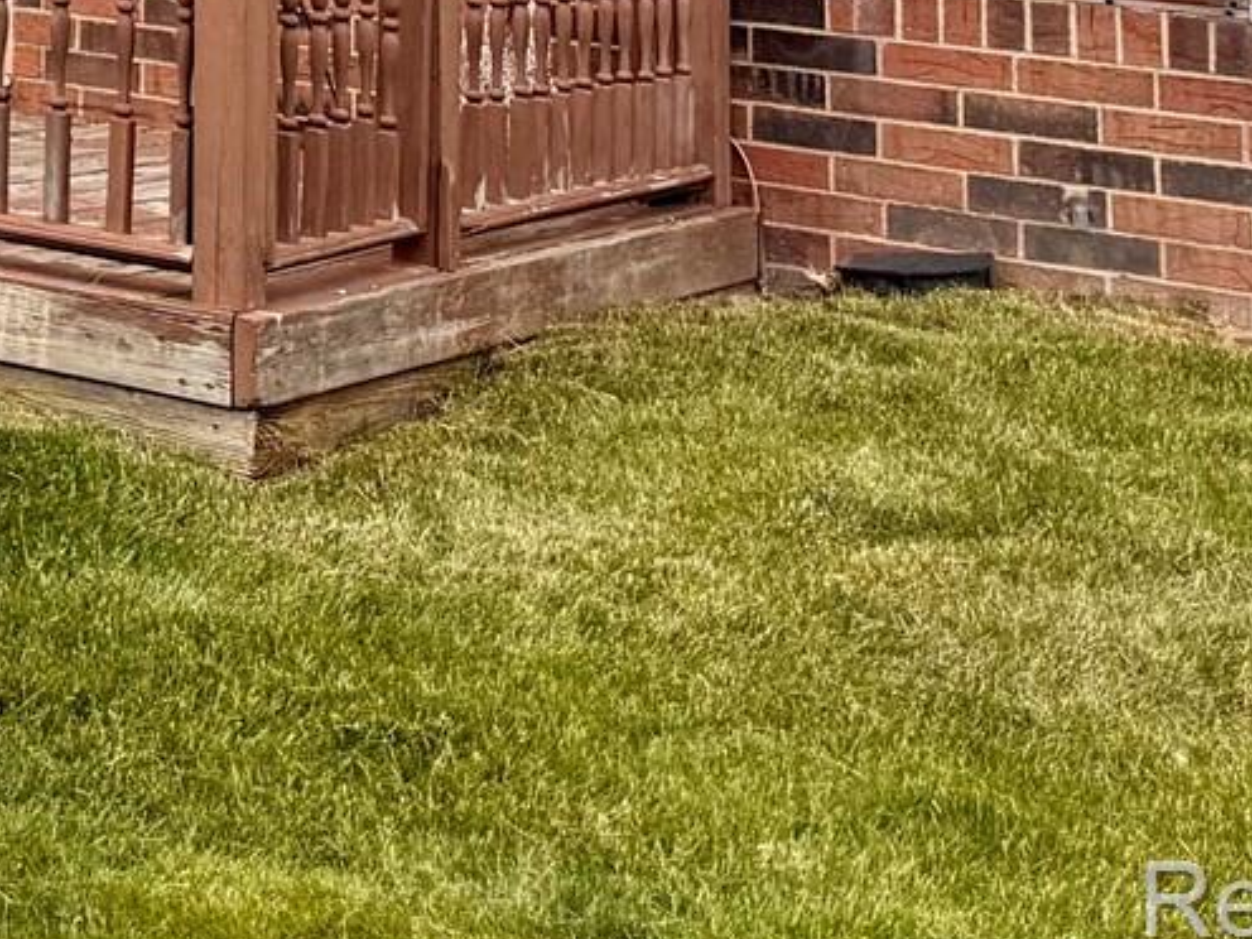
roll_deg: -3.5
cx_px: -944
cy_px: -964
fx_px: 3581
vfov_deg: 12.9
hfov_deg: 16.8
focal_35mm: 99
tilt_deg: +8.3
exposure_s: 1/2252
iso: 80
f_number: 1.78
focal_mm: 6.76
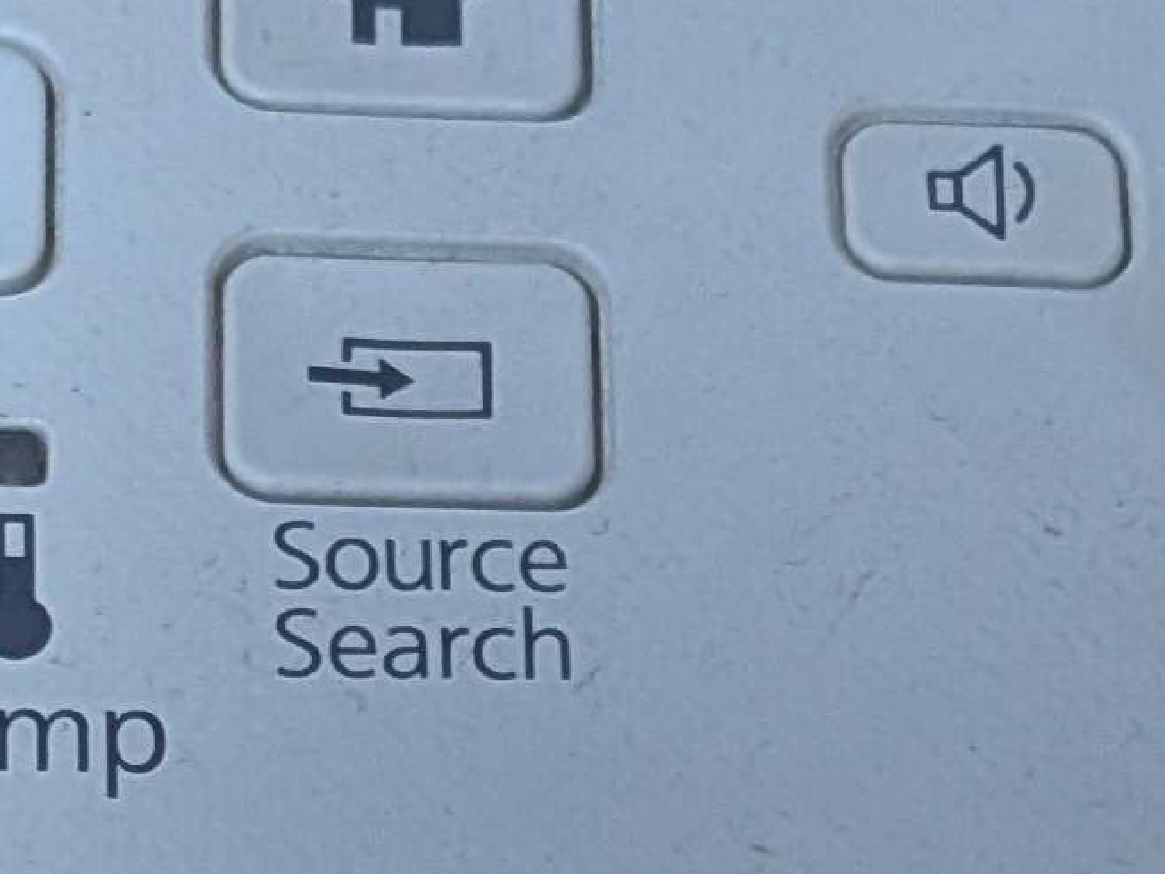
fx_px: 4948
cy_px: 1650
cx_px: 355
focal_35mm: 147
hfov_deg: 13.4
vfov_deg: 9.5
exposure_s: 1/50
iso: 284
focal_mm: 4.53
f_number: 1.7
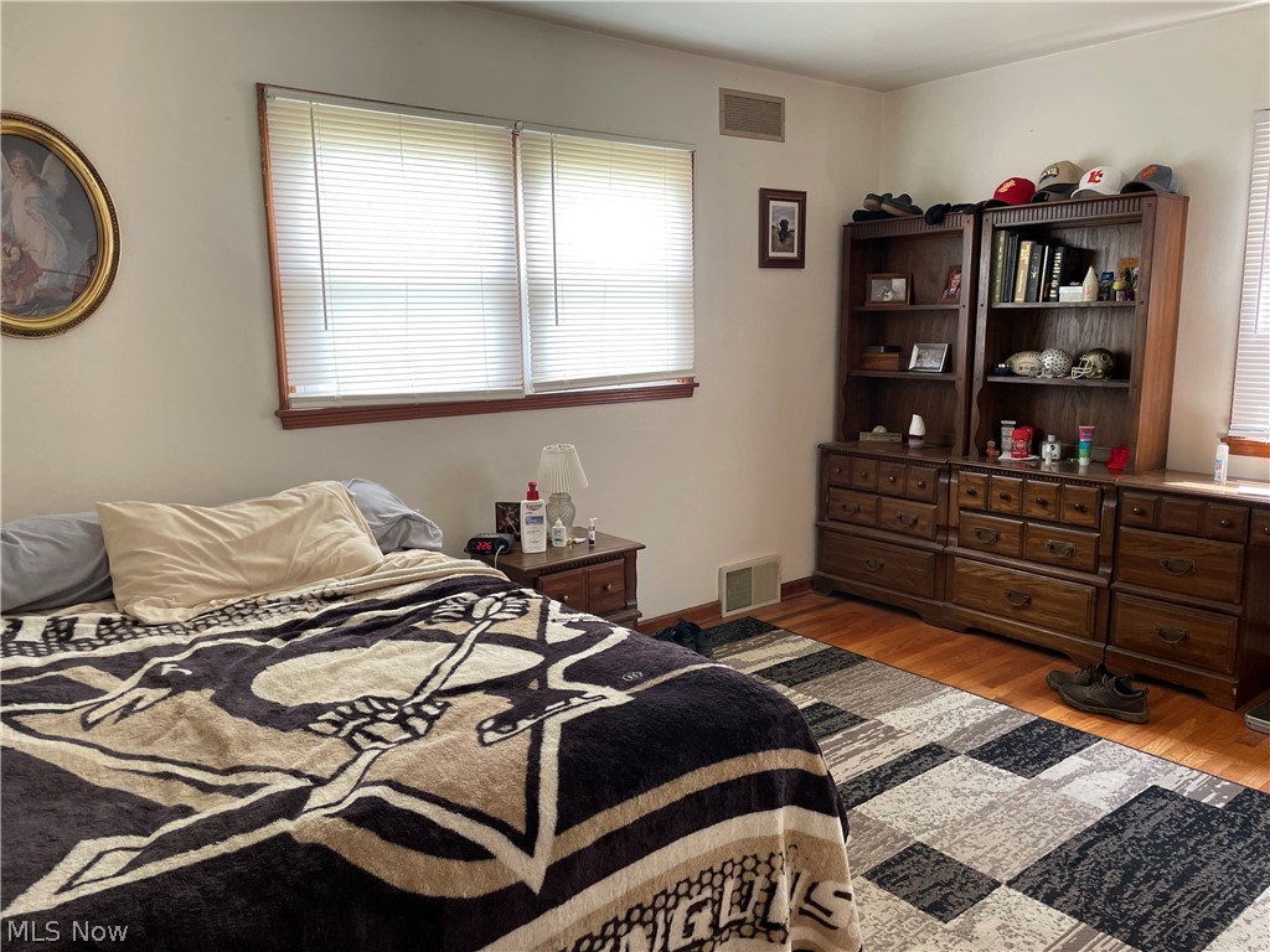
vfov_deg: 53.1
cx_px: 635
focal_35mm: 26
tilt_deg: -9.4
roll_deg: +1.0
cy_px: 476
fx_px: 954
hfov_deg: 67.3
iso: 125
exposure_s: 1/101
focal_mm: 4.2
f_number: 1.6
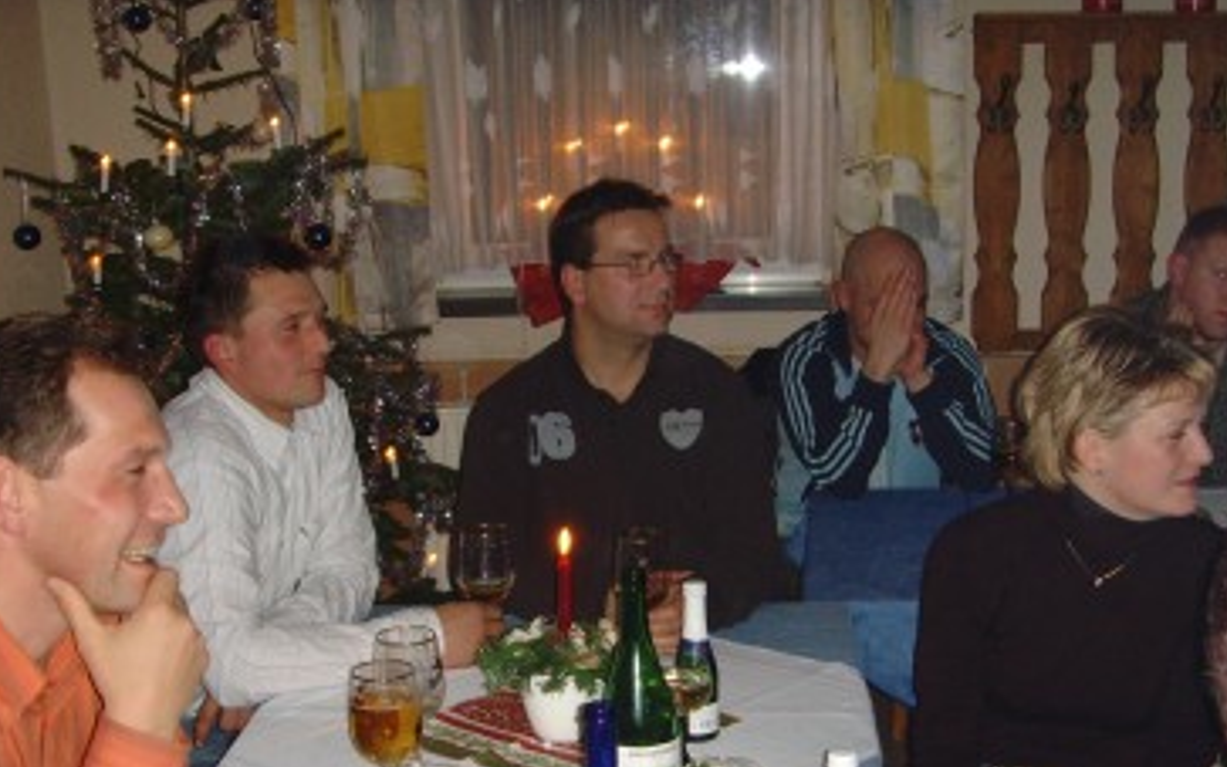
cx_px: 632
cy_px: 563
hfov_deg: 35.7
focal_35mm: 57
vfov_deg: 22.6
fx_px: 1906
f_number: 3.5
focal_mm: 6.6
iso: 200
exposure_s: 1/45
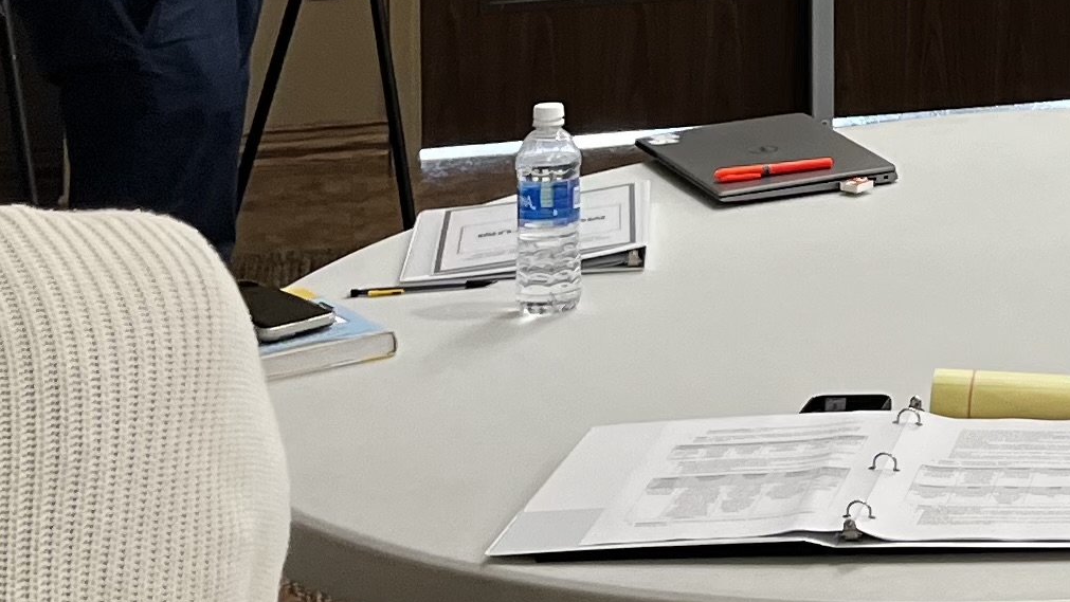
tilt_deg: -0.5
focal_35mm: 113
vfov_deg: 10.1
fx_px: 3206
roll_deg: +0.6
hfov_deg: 17.5
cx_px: 1489
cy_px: -495
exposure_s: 1/120
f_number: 1.6
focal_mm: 5.1
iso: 100
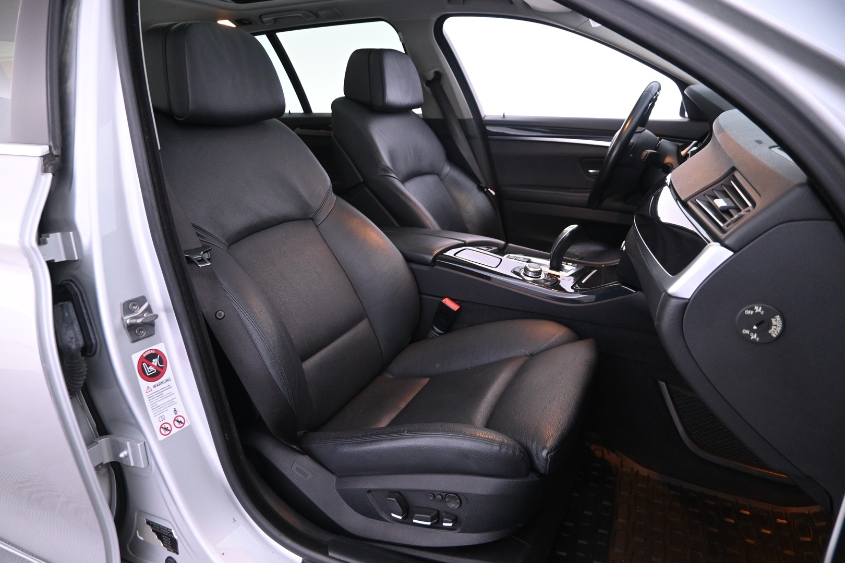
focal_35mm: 24
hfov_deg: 73.7
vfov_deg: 53.1
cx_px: 422
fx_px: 563
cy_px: 282
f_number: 3.5
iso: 2000
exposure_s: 1/25
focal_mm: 16
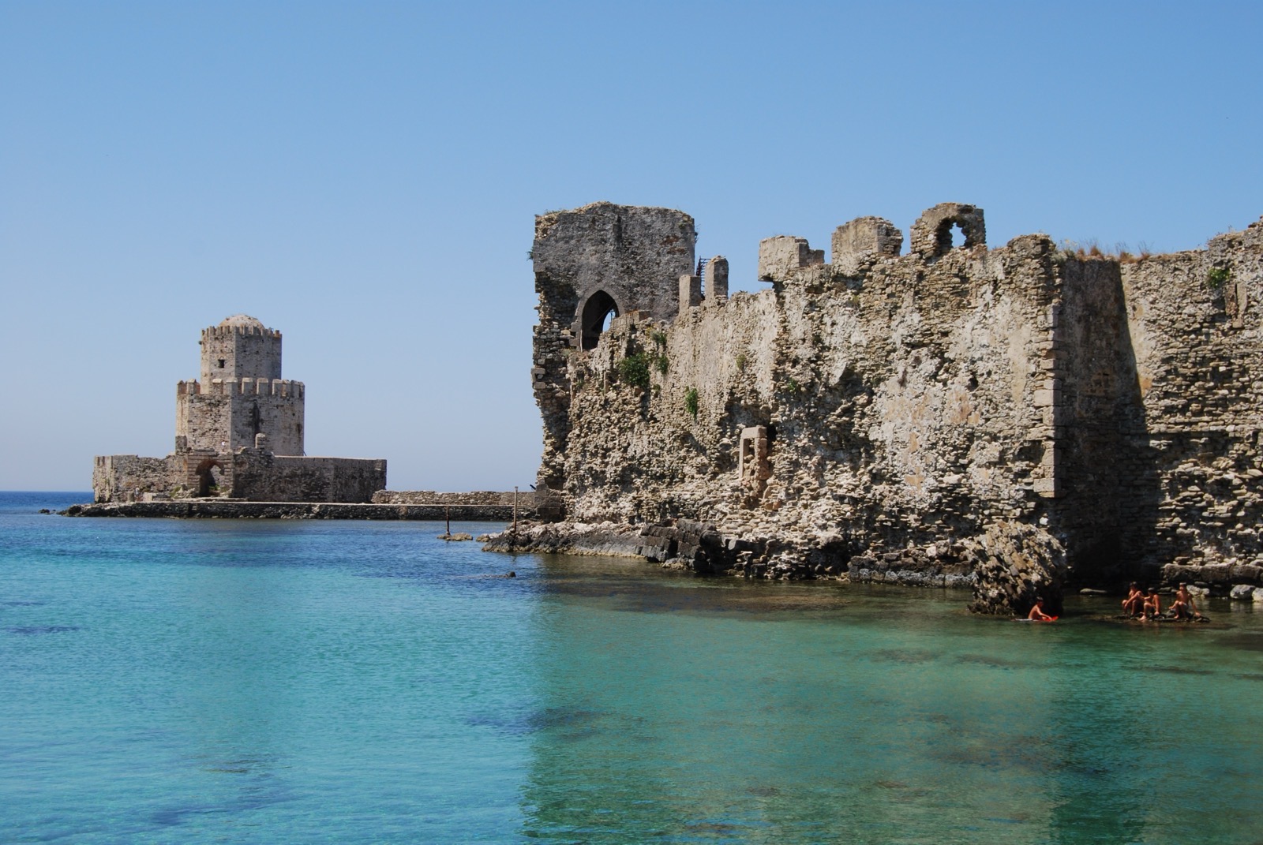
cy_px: 422
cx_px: 632
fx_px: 1791
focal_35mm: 51
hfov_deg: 38.8
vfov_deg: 26.6
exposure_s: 1/250
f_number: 8
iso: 100
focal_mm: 34
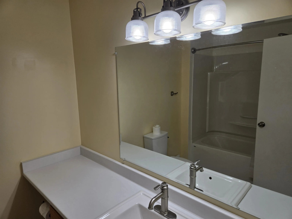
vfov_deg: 58.9
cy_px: 110
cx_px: 146
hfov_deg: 73.9
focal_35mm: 23
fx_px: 194
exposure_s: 1/120
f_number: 1.8
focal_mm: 5.4
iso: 40
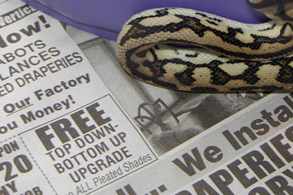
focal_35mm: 106
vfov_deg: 12.4
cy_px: -90
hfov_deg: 19.1
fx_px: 863
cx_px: 238
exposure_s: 1/45.2
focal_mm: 7.5
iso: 50
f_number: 2.7
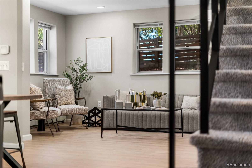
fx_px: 350
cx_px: 126
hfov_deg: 39.6
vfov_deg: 27.0
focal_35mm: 50
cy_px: 84
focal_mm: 50
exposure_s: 1/200
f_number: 1.8
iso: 500
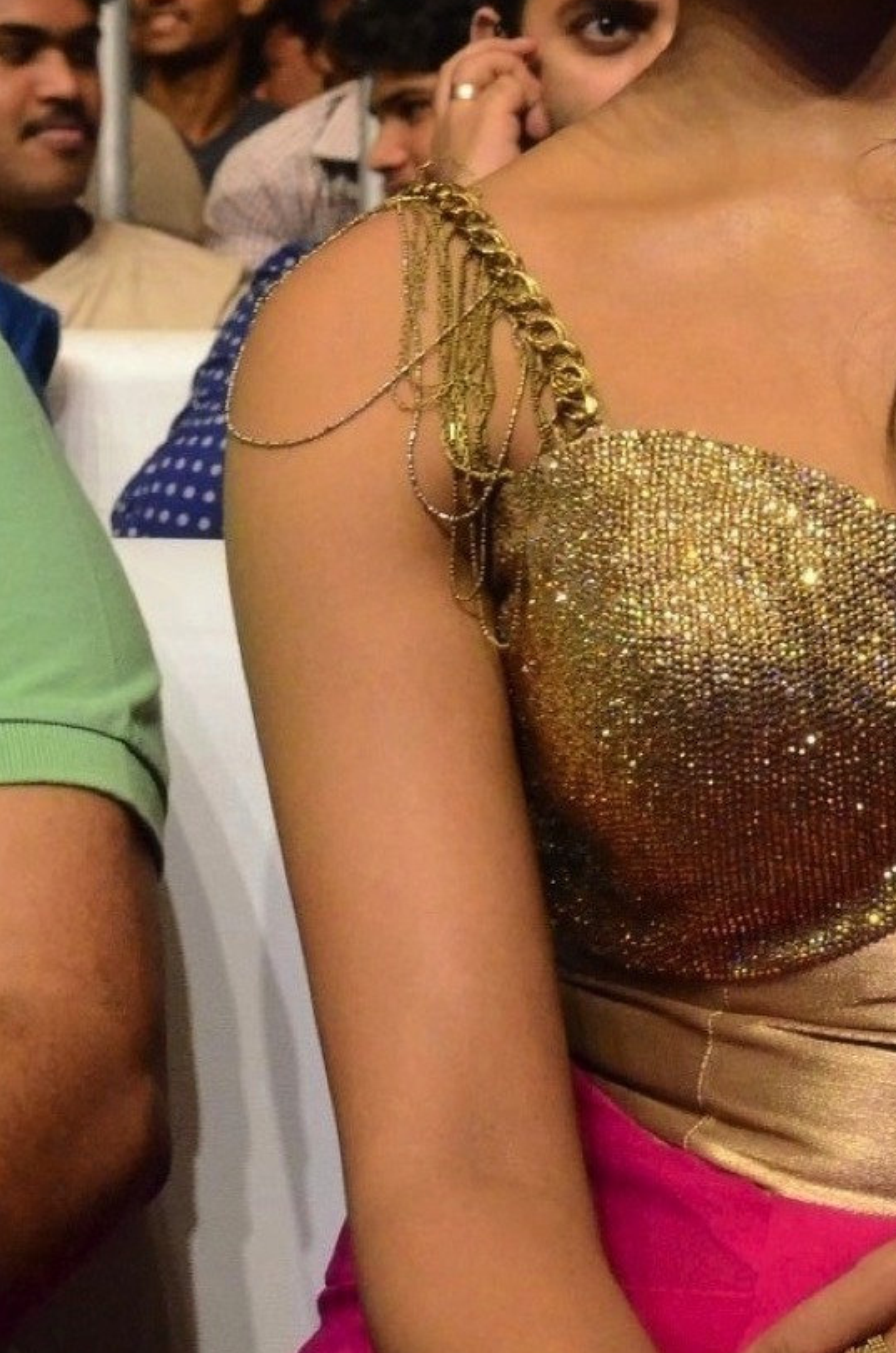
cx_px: 826
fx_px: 6033
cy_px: 505
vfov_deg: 12.8
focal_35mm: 161
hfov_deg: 8.5
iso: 6400
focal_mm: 48
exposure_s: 1/100
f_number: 8
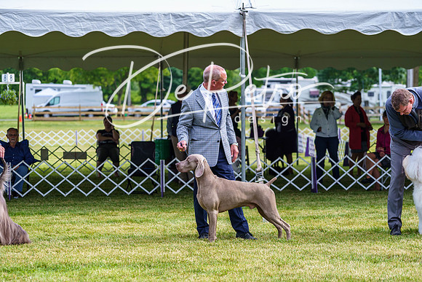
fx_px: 1219
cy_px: 141
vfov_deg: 13.2
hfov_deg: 19.6
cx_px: 211
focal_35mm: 104
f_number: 4
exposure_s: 1/500
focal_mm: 104
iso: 250
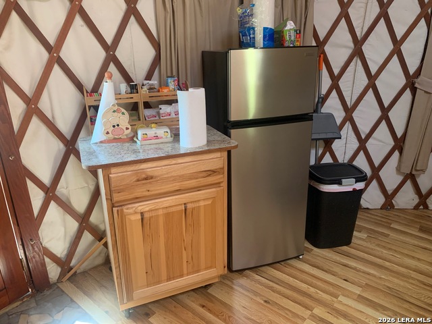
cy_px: 162
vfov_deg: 53.1
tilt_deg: -20.0
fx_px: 324
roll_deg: +0.3
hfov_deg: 67.3
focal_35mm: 26
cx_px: 216
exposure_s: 1/55
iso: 400
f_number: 1.8
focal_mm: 4.25
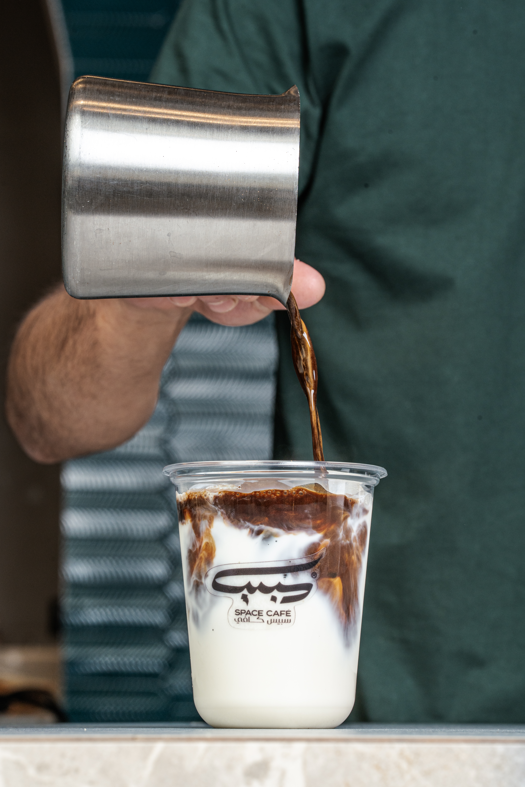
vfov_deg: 19.5
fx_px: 2297
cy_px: 394
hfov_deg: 13.0
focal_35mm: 105
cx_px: 262
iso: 320
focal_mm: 105
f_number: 13
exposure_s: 1/160
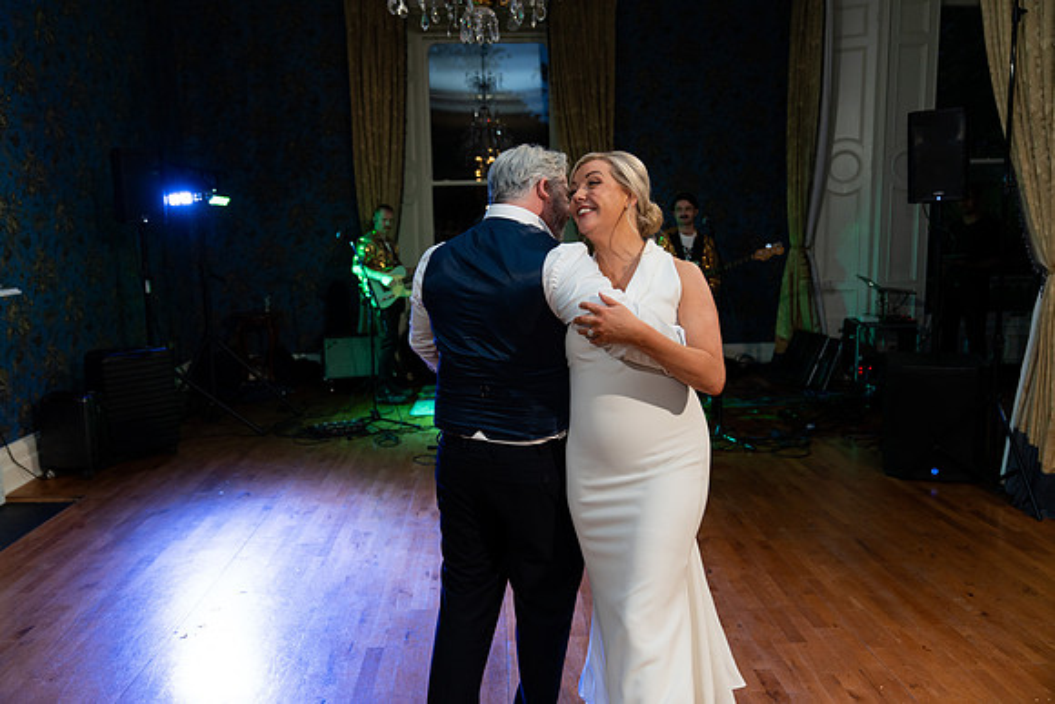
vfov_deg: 46.4
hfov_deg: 65.5
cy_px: 352
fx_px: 821
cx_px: 528
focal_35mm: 28
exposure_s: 1/160
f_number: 2.8
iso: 1250
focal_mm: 28
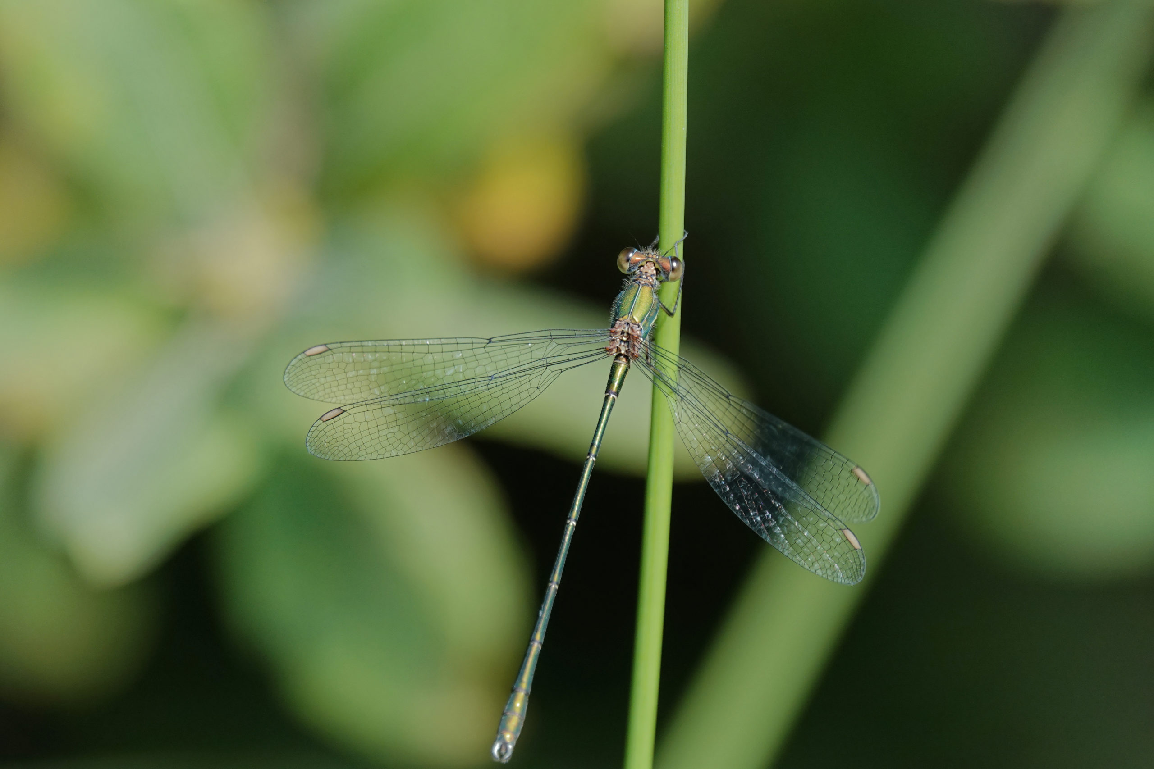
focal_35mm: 600
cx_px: 577
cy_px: 384
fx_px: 19233
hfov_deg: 3.4
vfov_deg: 2.3
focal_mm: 220
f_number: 4
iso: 400
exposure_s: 1/640
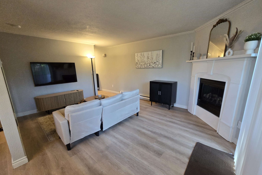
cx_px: 132
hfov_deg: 104.3
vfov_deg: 81.1
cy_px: 93
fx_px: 102
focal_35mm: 14
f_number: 2.2
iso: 400
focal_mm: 2.2
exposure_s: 1/60
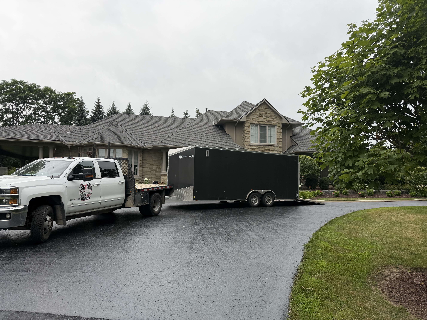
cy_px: 160
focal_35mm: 24
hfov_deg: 71.6
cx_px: 214
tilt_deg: +5.5
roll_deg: -0.6
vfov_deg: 56.8
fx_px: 296
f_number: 1.78
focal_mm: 6.76
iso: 80
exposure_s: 1/507
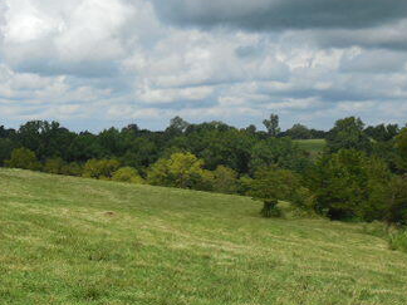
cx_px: 10
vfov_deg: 16.2
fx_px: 1070
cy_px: 198
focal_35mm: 91
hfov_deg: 20.9
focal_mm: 8.2
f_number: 3.8
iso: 125
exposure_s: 1/1600
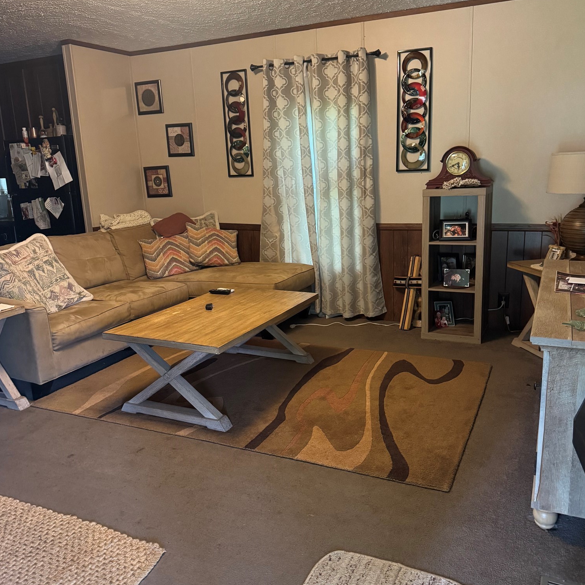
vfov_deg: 55.6
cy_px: 289
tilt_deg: -11.8
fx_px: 554
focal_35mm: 29
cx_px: 296
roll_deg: +3.1
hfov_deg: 55.6
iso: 800
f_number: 1.78
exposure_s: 1/46
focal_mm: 6.76
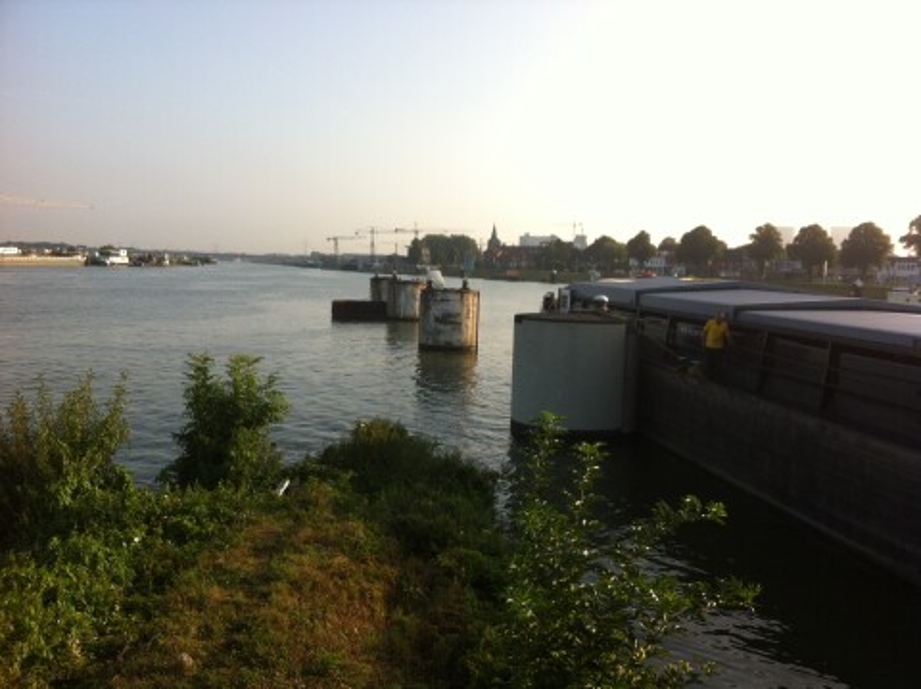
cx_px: 460
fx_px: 930
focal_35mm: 35
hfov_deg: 52.7
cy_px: 344
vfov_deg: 40.6
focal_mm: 3.85
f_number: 2.8
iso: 80
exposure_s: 1/718
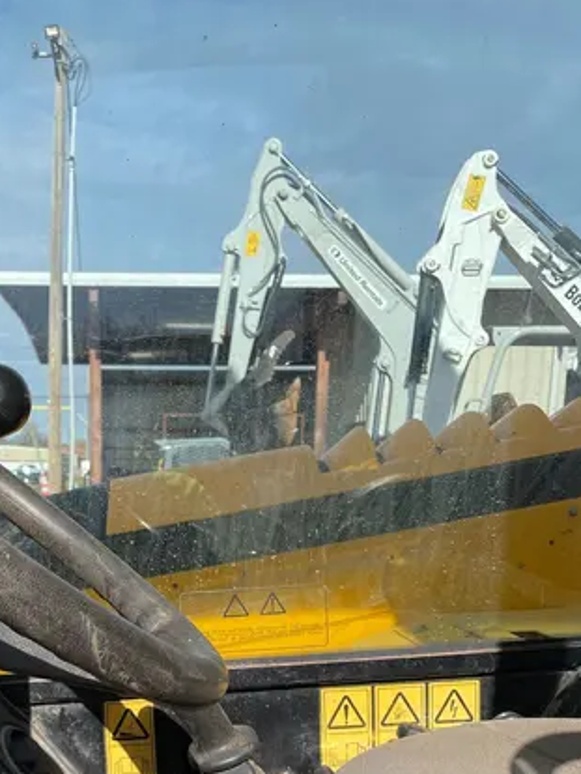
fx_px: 1028
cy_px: 665
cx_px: 120
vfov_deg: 38.9
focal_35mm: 46
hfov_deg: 30.8
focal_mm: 4.2
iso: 50
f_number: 1.6
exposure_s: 1/4000
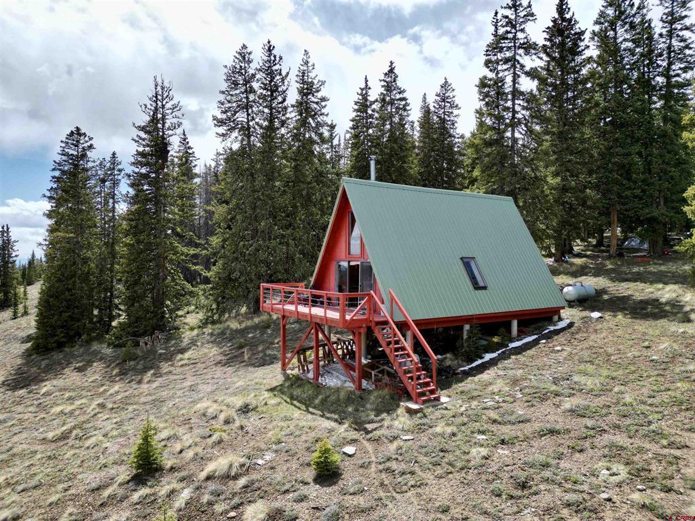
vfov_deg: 56.8
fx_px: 482
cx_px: 348
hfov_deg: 71.6
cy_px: 260
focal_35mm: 24
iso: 100
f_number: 1.7
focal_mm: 6.72
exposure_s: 1/3000
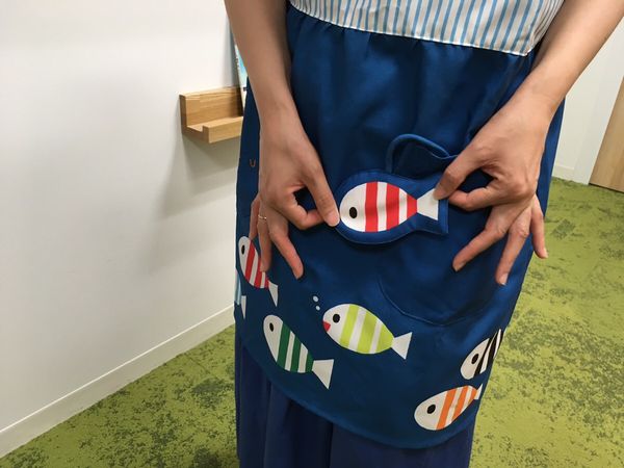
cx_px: 312
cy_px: 234
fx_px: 523
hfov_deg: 61.7
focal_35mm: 29
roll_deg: -4.1
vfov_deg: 48.2
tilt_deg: -27.3
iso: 64
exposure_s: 1/30
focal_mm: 4.15
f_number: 2.2
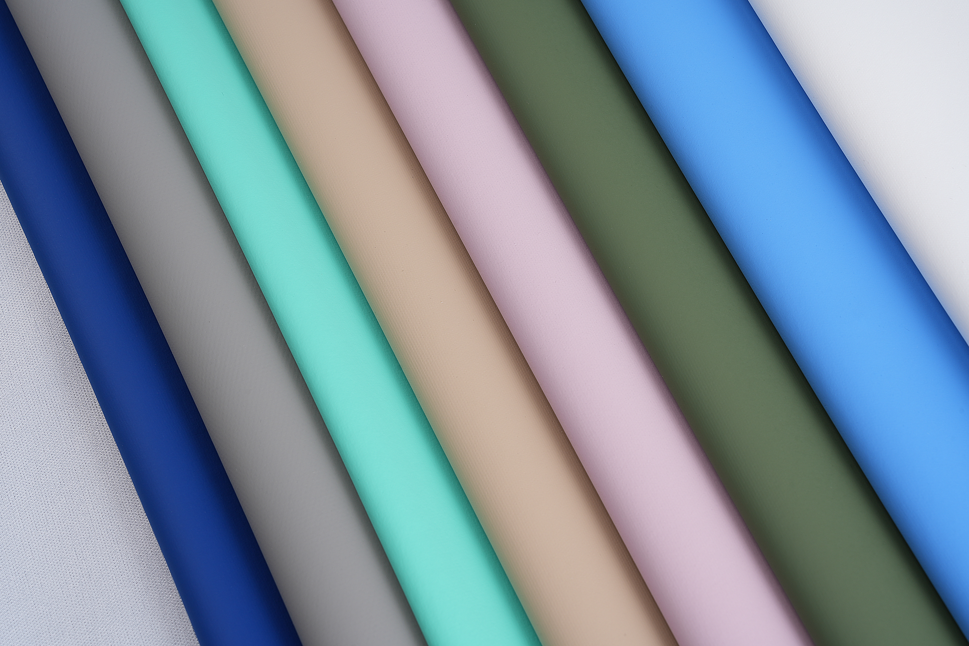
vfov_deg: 19.5
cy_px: 323
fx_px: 1884
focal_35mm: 70
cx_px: 484
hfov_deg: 28.8
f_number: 14
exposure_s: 1/100
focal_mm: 70
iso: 100
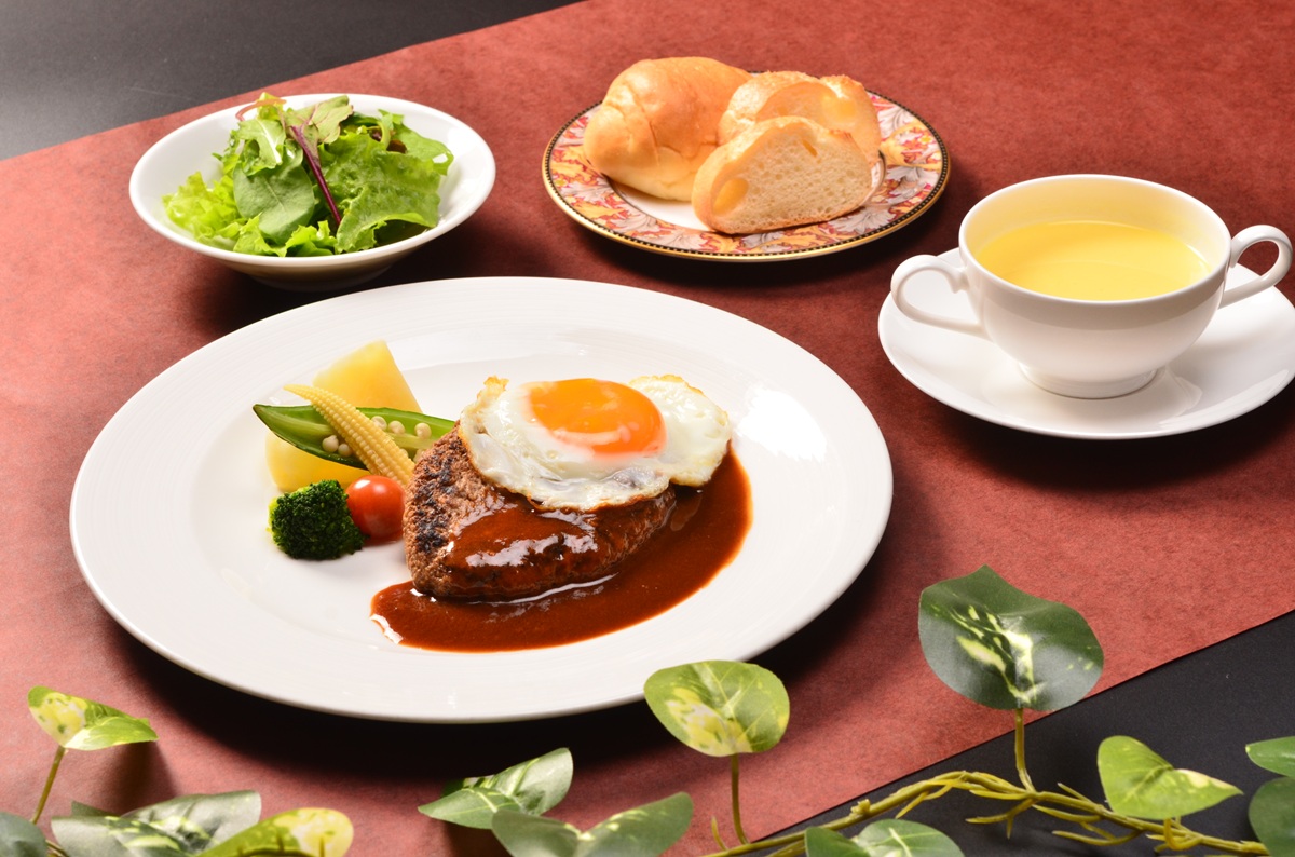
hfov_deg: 22.7
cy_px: 428
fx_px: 3230
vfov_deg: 15.1
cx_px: 648
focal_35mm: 90
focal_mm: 60
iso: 400
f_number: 11
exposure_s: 1/45
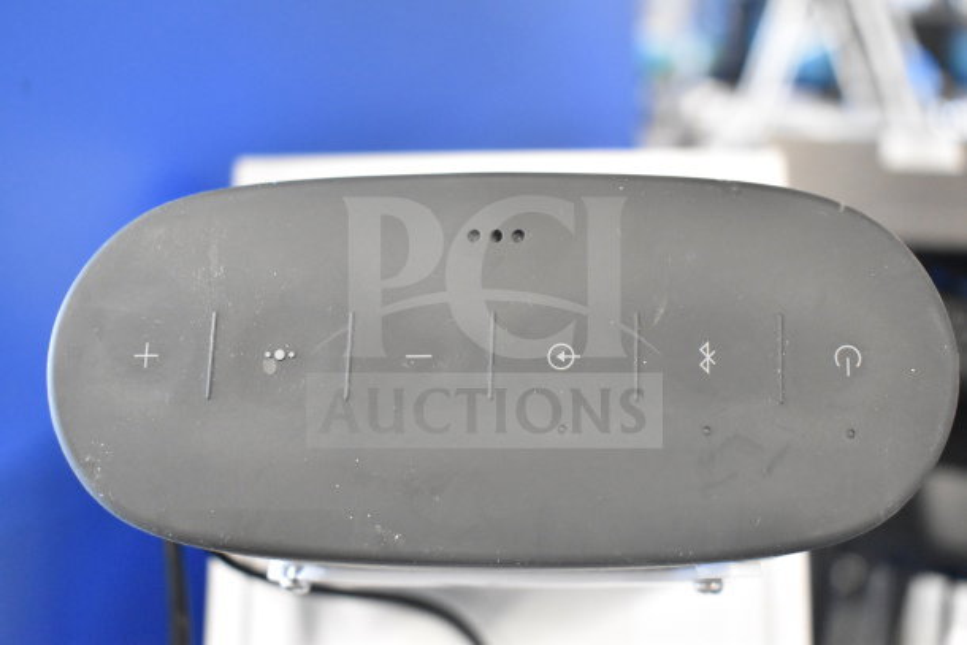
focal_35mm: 44
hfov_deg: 45.0
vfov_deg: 30.9
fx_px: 1169
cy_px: 322
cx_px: 484
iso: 5000
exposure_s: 1/50
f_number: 4.2
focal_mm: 29
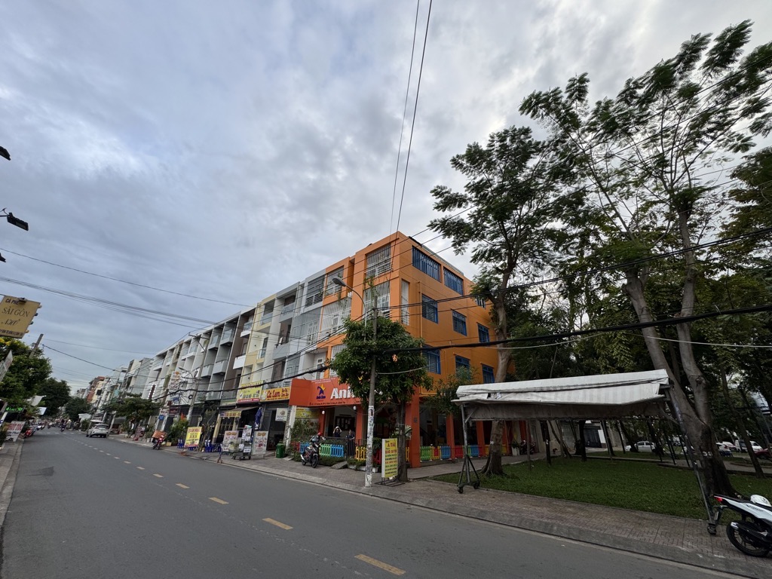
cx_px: 386
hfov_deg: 102.1
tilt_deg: +24.2
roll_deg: -2.5
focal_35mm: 14
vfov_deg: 85.7
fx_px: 312
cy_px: 290
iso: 40
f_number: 2.2
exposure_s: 1/309
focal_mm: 2.22
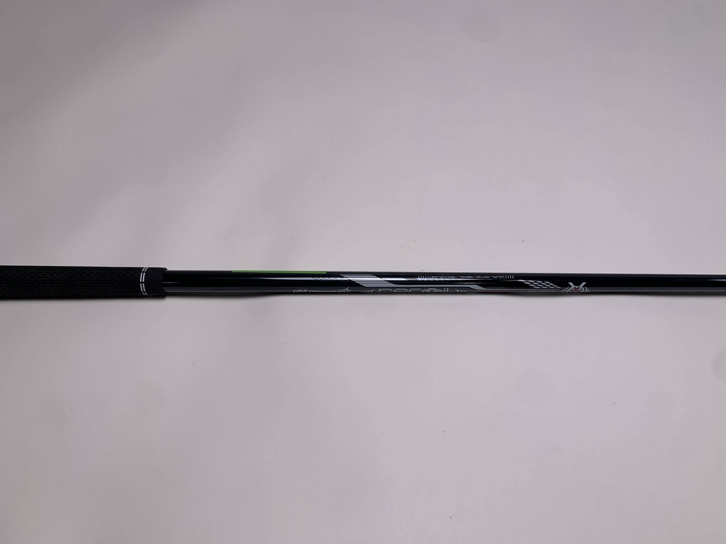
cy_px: 272
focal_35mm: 26
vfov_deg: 53.1
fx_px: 545
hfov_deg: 67.3
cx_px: 363
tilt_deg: -54.7
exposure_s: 1/616
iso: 25
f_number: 1.8
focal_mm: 4.25
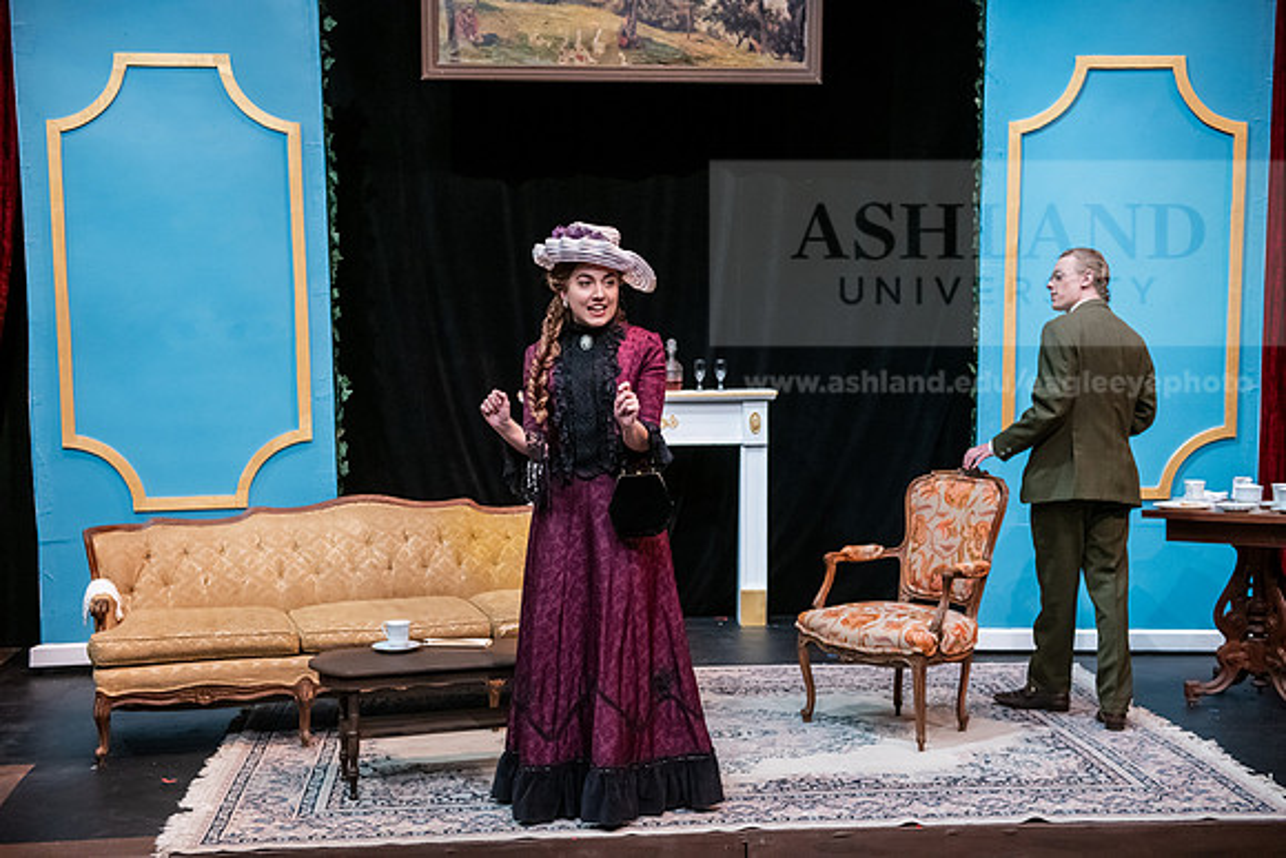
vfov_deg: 26.0
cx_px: 643
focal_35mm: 52
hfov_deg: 38.2
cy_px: 429
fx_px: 1858
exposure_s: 1/200
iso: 3200
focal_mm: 52
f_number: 3.2
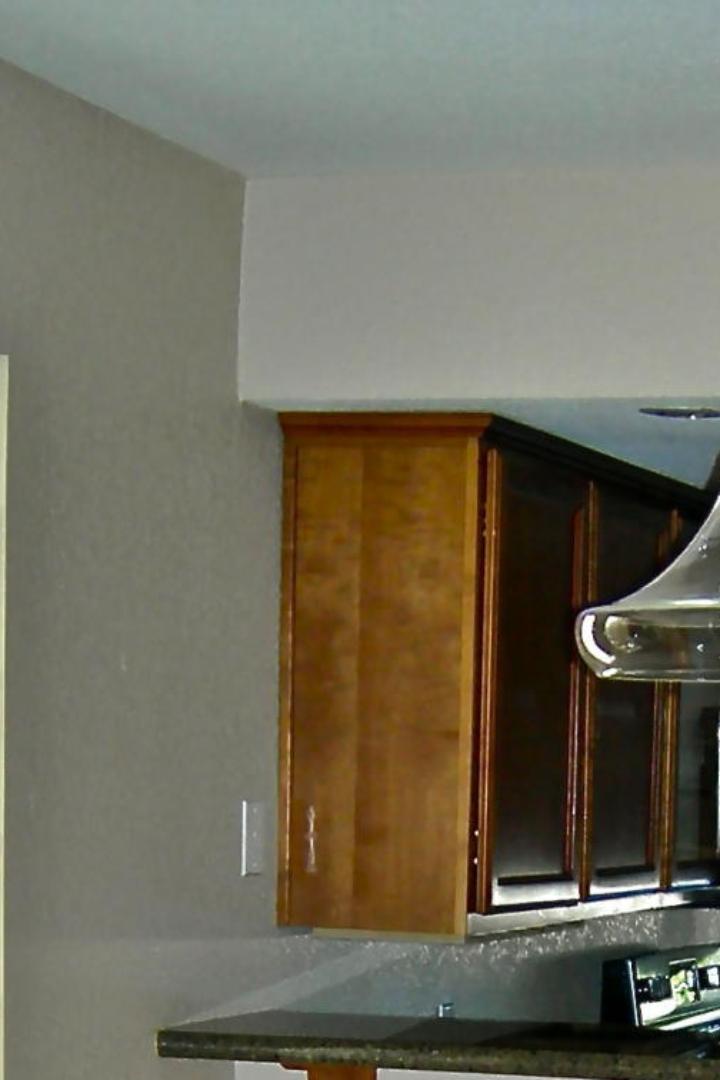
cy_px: 1277
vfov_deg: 19.5
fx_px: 2970
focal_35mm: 99
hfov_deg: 13.7
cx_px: 670
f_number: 2.7
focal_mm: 7.5
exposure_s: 1/60.1
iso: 64
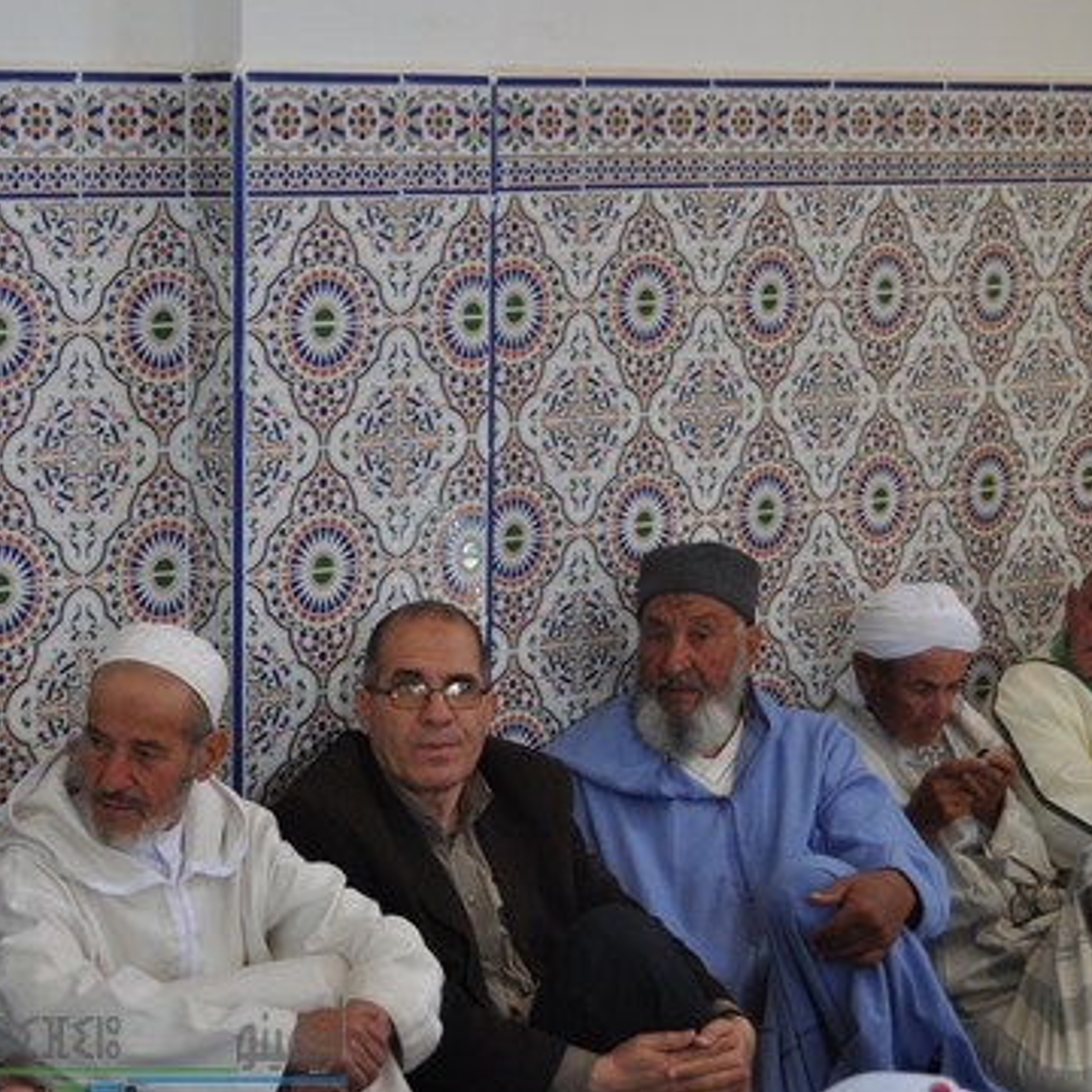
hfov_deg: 19.9
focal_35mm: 86
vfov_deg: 20.2
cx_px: 155
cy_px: 608
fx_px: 3069
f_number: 4.8
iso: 560
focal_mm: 38
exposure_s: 1/60
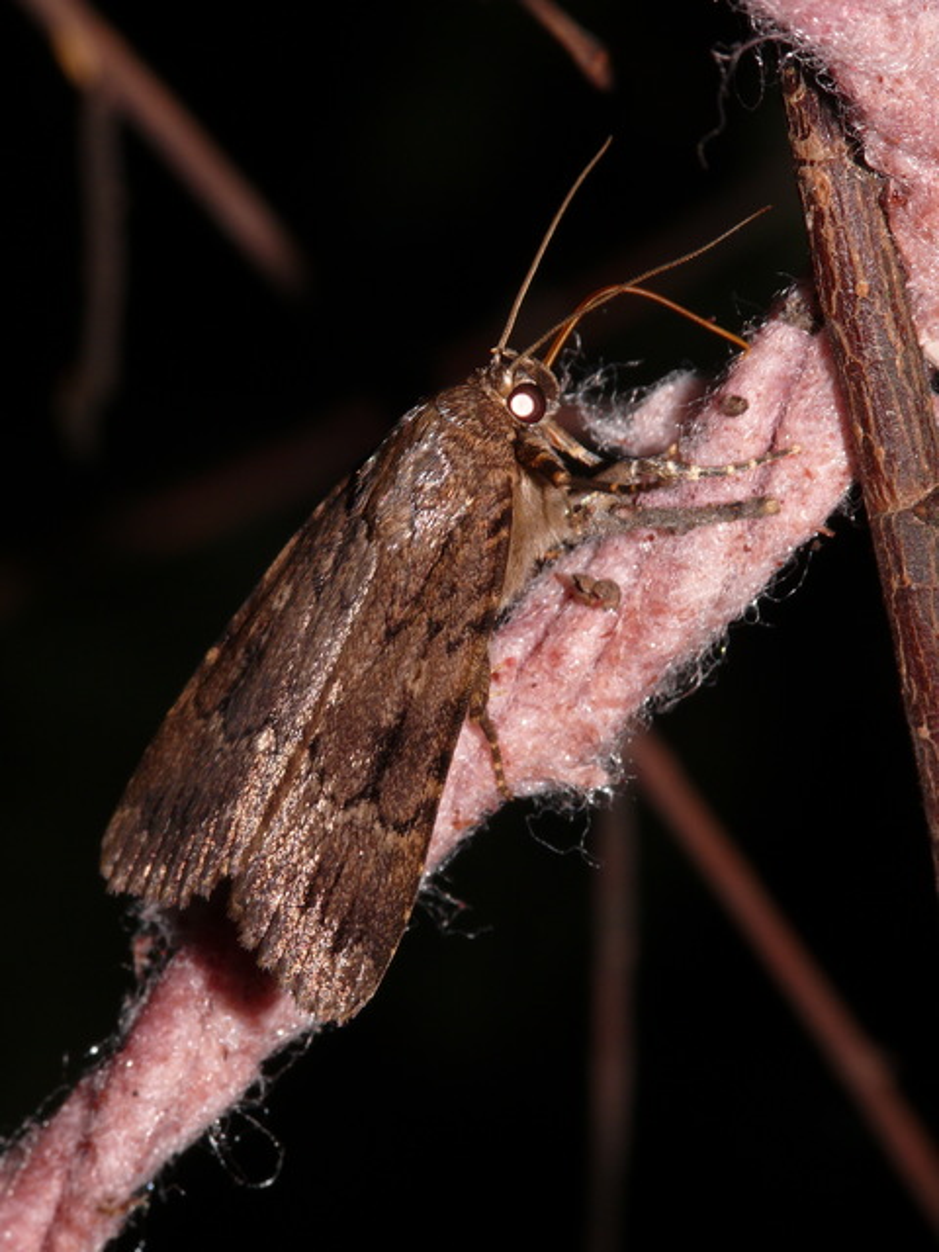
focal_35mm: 214
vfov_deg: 9.2
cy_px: 626
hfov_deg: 6.9
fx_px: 7740
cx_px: 470
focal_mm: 45.2
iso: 100
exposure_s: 1/640
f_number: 11
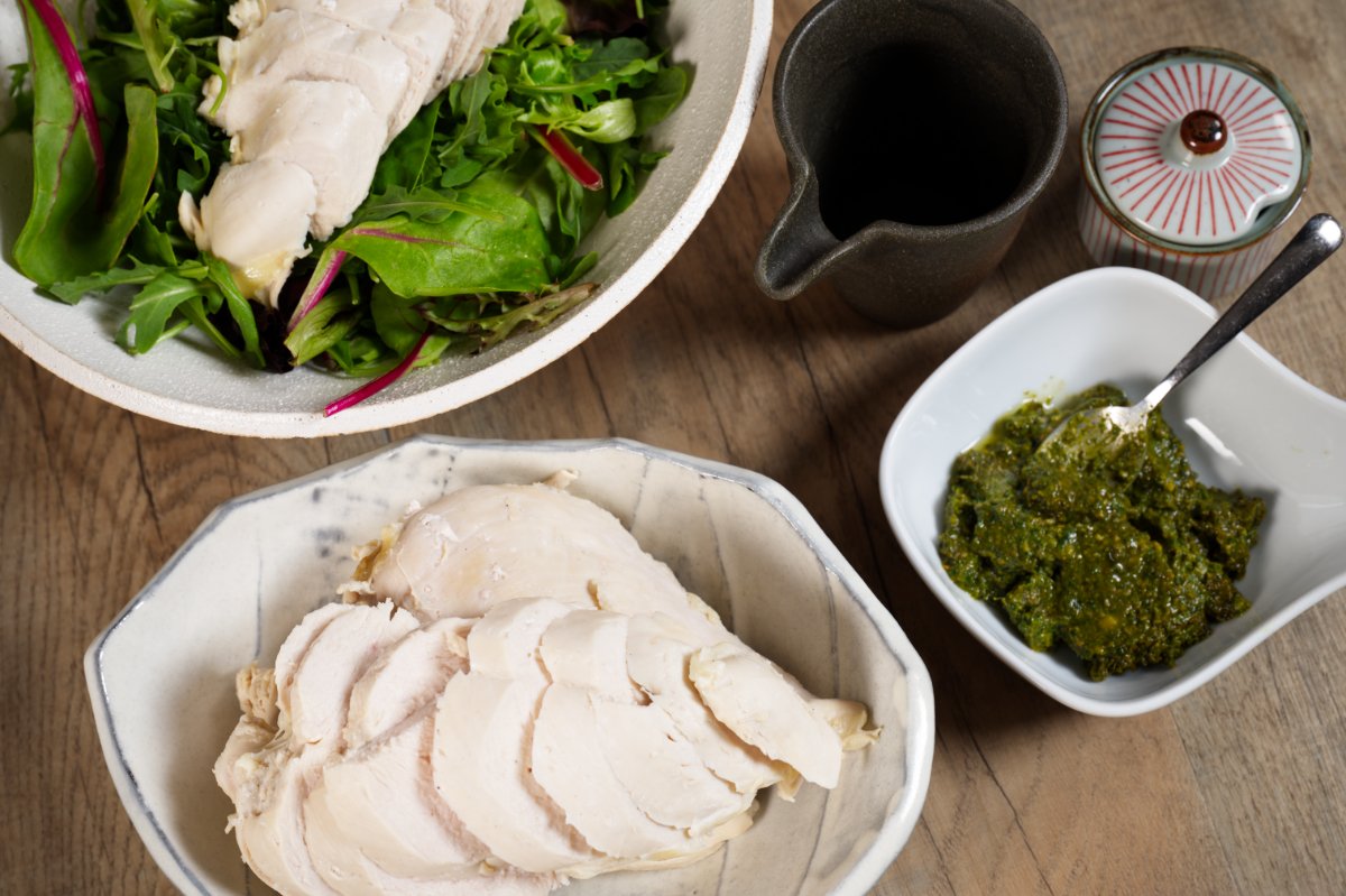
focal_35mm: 60
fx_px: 2242
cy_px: 448
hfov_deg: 33.4
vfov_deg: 22.6
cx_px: 673
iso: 100
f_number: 8
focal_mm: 60
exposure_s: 1/4
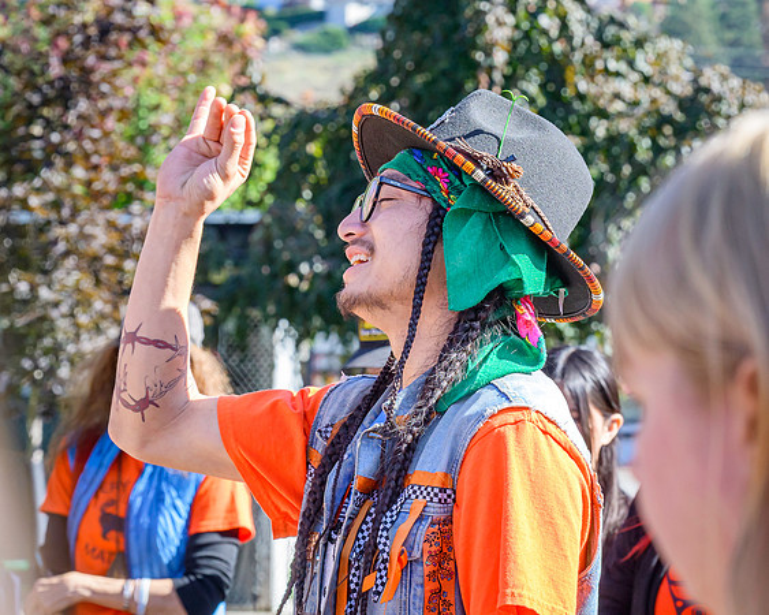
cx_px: 466
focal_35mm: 194
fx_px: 4414
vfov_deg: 8.0
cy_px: 242
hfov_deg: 10.0
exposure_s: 1/400
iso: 640
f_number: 8
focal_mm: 95
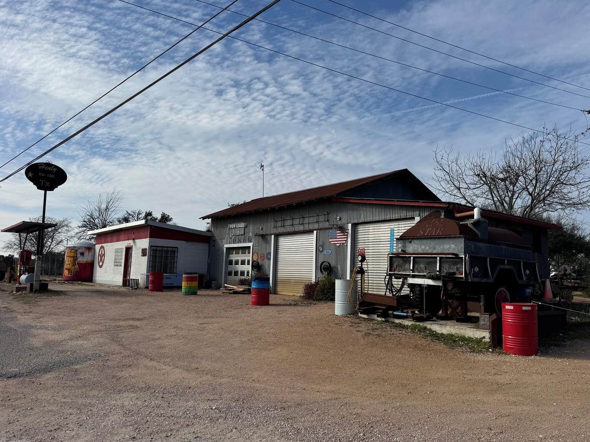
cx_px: 311
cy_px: 221
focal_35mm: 26
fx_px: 443
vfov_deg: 53.0
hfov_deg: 67.3
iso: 80
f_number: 1.78
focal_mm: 6.76
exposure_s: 1/7937
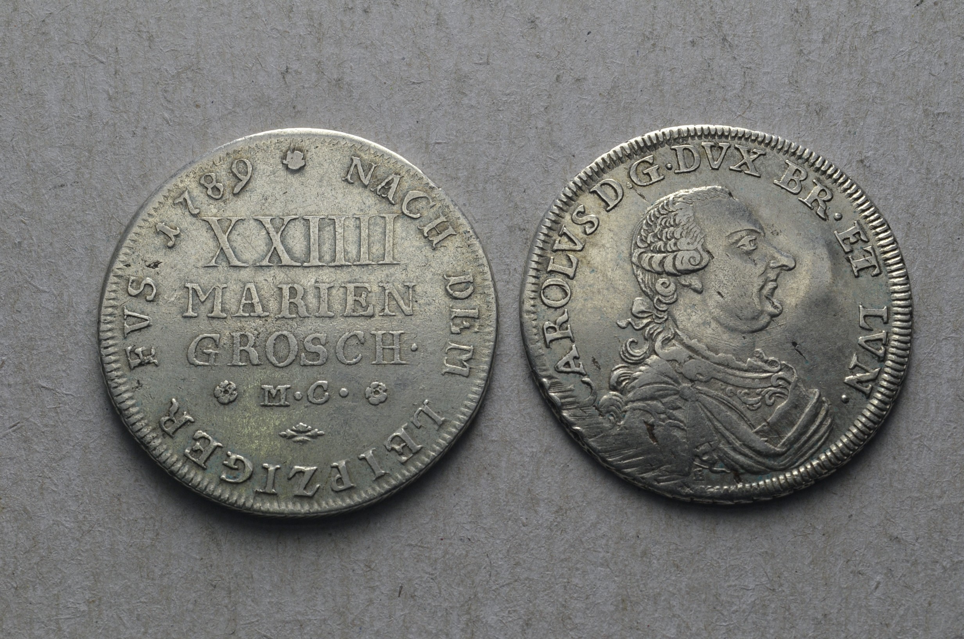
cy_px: 320
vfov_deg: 17.4
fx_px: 2084
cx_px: 482
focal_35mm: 78
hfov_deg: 26.0
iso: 400
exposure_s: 1/250
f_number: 14
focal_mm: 52
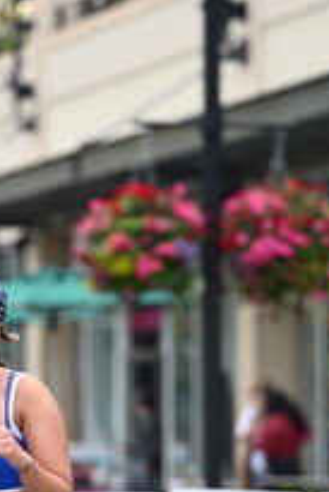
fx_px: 4215
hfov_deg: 4.5
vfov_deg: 6.7
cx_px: 56
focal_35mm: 308
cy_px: 389
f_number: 2.8
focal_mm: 115
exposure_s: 1/2000
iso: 640
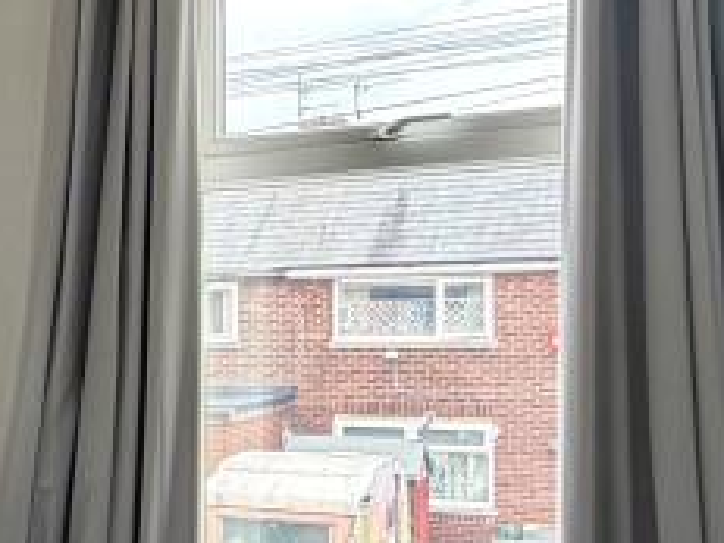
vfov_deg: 23.5
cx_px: -254
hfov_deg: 26.0
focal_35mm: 62
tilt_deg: -0.7
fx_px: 1296
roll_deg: +0.3
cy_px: 352
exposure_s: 1/121
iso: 80
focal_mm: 2.22
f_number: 2.2
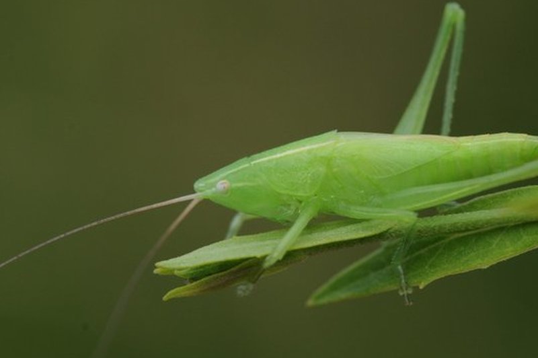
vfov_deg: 7.2
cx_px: 323
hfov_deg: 10.9
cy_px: 180
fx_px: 2831
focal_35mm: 190
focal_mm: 105
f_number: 11
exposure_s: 1/1000
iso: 500
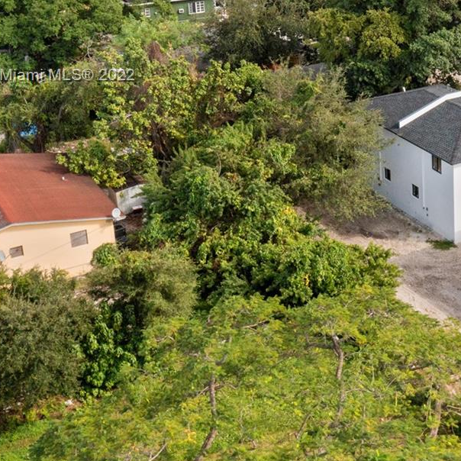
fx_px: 949
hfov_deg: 25.4
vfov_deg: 26.7
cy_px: 77
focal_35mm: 63
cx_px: 501
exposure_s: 1/100
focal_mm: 10.26
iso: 200
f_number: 8
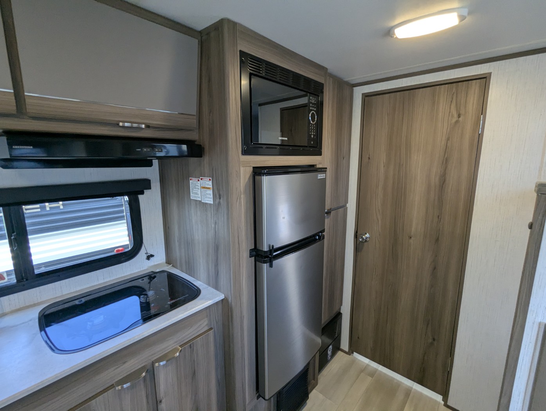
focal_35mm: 16
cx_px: 273
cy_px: 206
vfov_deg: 78.2
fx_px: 253
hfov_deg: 94.4
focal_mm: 2.35
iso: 225
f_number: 2.2
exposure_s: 1/101
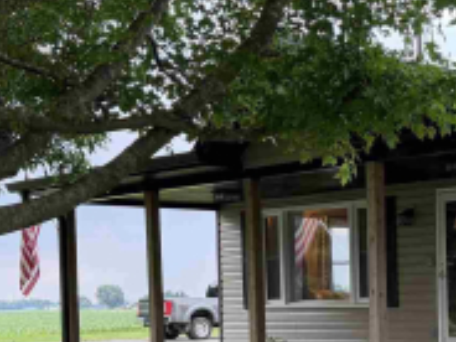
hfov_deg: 21.0
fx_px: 1146
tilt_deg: -2.4
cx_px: 542
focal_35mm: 87
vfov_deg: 16.6
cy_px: 337
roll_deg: +0.9
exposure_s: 1/183
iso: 80
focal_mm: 6.76
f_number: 1.78
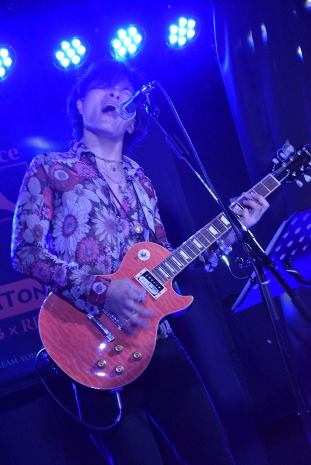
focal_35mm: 93
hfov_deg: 14.7
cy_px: 232
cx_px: 156
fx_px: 1202
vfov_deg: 21.9
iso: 4500
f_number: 5
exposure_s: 1/60
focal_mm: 62
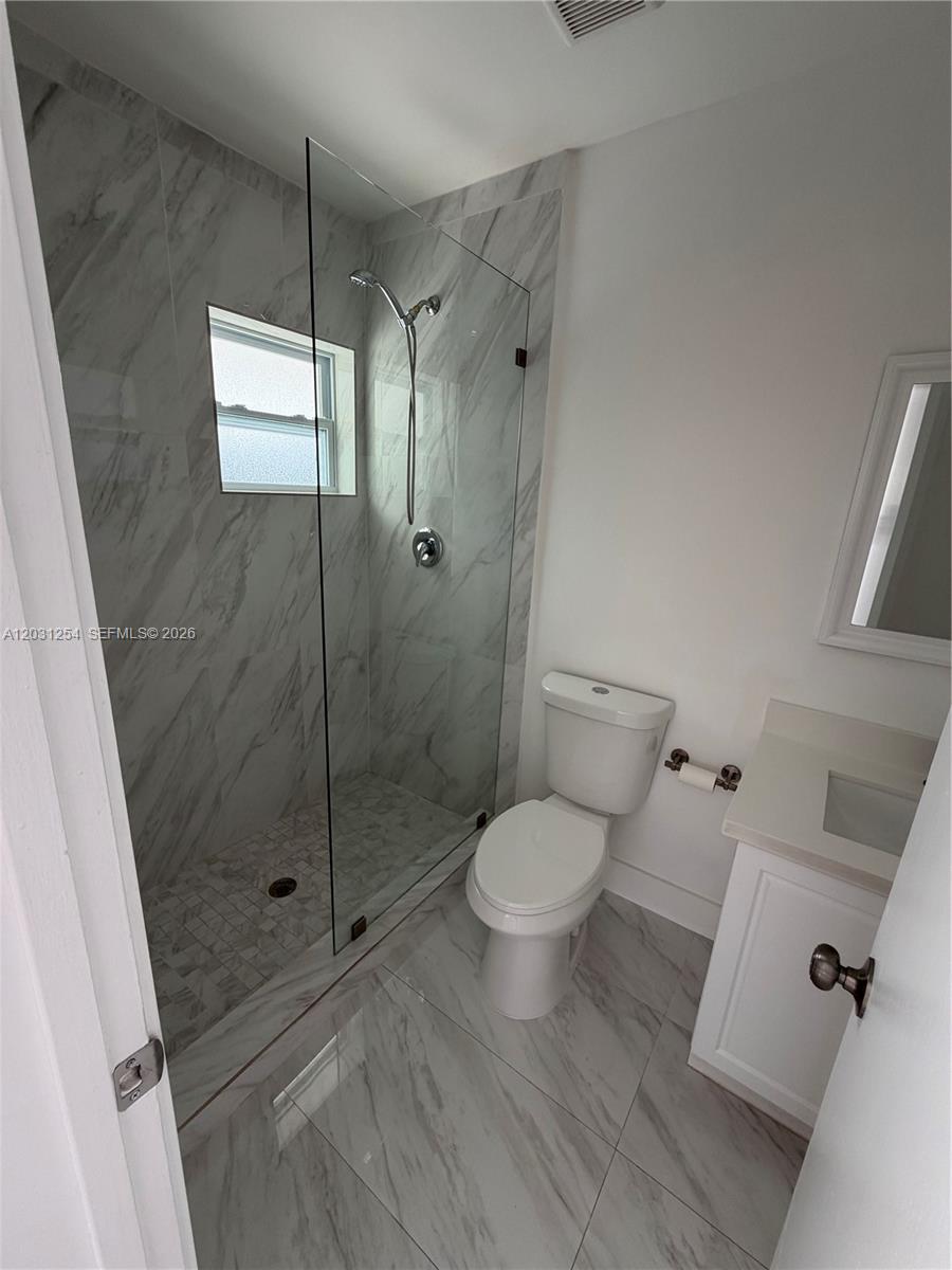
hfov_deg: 85.7
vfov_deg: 102.1
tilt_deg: -16.2
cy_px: 635
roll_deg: -3.7
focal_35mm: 14
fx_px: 513
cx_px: 476
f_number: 2.2
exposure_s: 1/121
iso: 64
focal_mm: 2.22
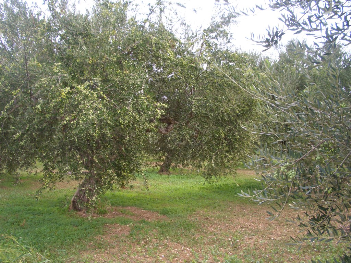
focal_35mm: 35
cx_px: 176
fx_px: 355
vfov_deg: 40.7
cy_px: 132
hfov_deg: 52.6
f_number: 4.3
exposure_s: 1/80
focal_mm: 5.8
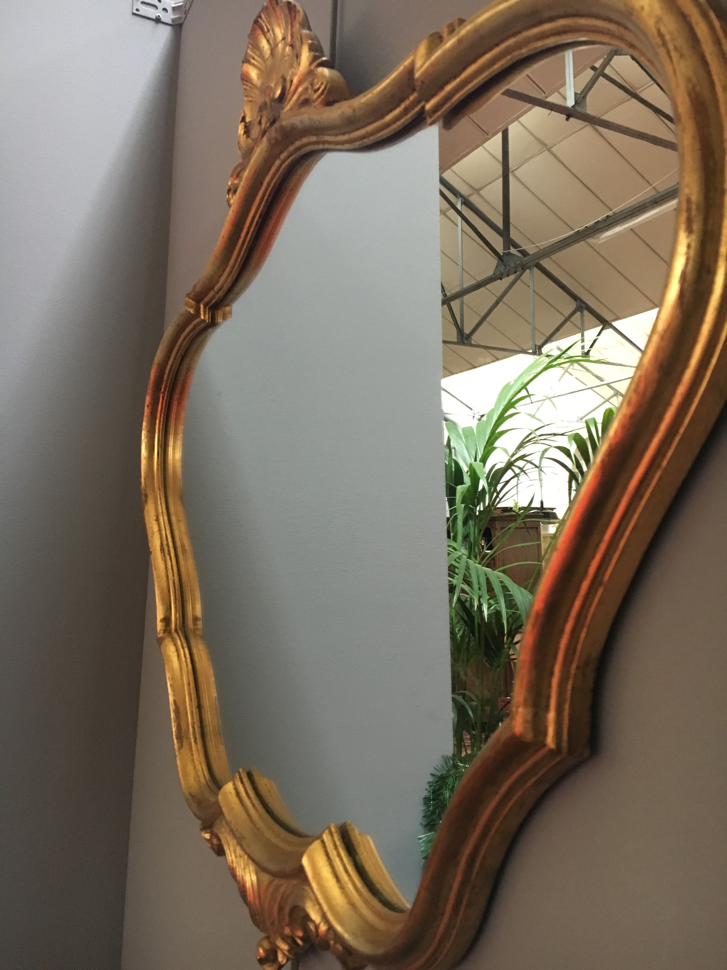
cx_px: 364
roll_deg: -2.1
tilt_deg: +6.4
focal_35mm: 29
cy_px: 485
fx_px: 812
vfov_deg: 61.7
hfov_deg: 48.2
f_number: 2.2
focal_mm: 4.15
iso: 400
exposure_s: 1/17
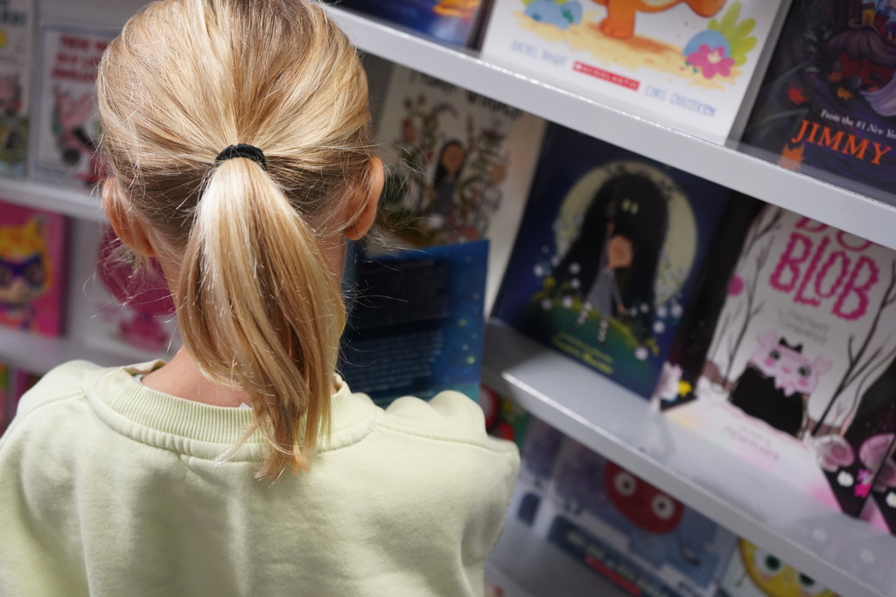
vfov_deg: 35.1
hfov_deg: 50.7
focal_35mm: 38
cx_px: 448
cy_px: 298
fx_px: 946
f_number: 4
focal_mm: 38
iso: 4000
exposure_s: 1/160
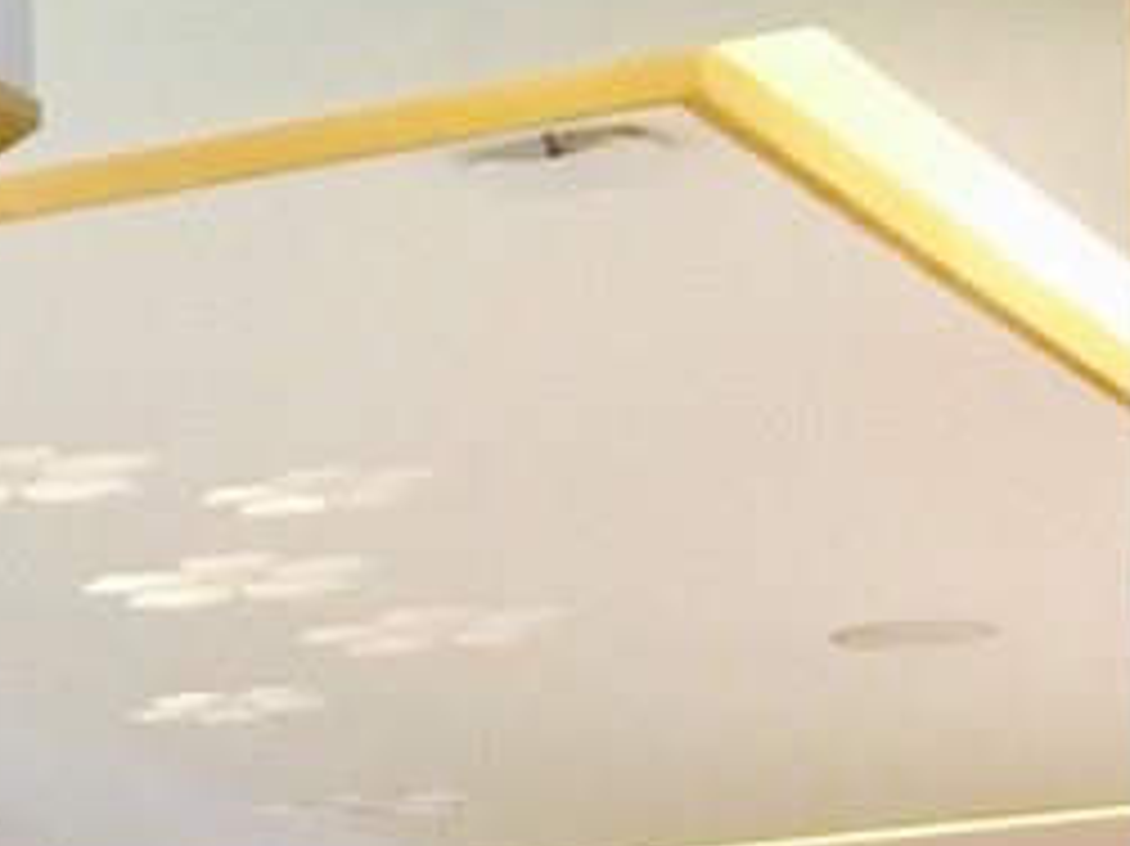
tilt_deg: +4.4
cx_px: -2127
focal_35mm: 192
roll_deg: +0.2
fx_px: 6265
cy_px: 1627
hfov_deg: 8.7
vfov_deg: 7.5
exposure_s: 1/33
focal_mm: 4.15
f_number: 2.2
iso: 250
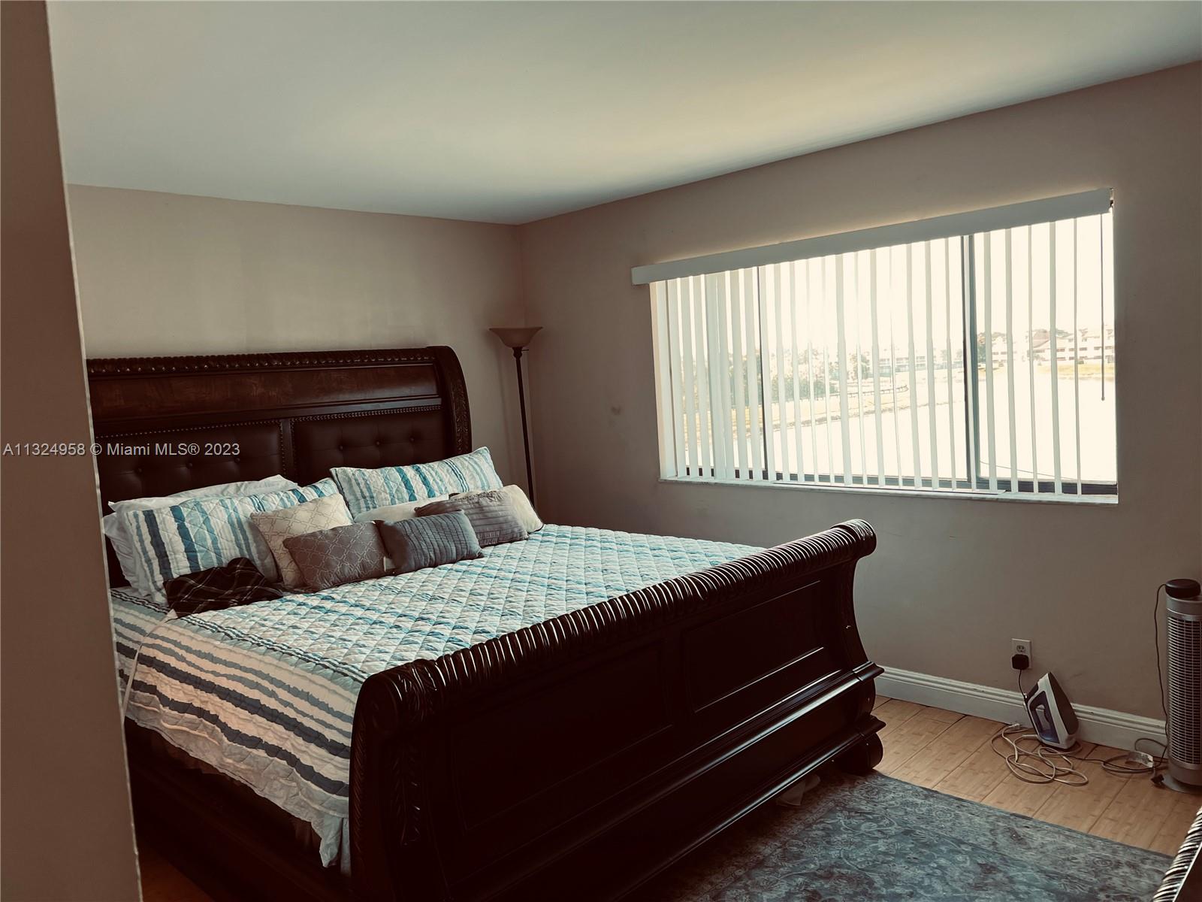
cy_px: 451
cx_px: 601
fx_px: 903
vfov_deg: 53.1
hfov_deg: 67.3
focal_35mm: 26
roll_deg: +3.4
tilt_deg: -5.8
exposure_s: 1/121
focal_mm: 5.7
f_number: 1.5
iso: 40
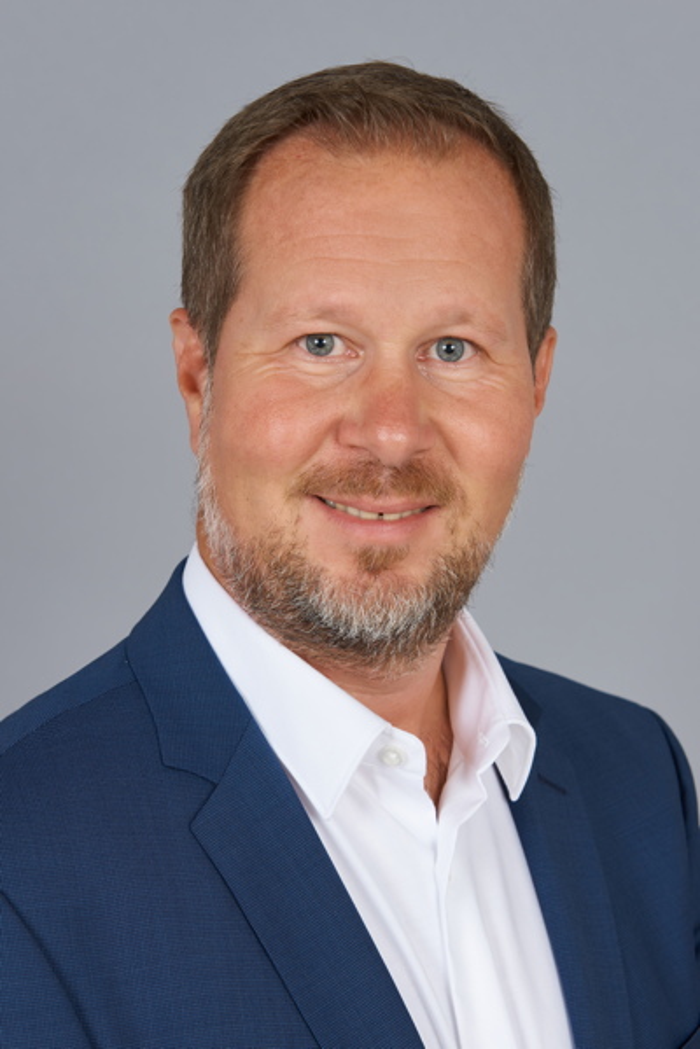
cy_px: 524
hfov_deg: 19.5
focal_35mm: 70
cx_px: 350
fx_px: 2042
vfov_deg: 28.8
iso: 100
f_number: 8
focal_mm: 70
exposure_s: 1/125
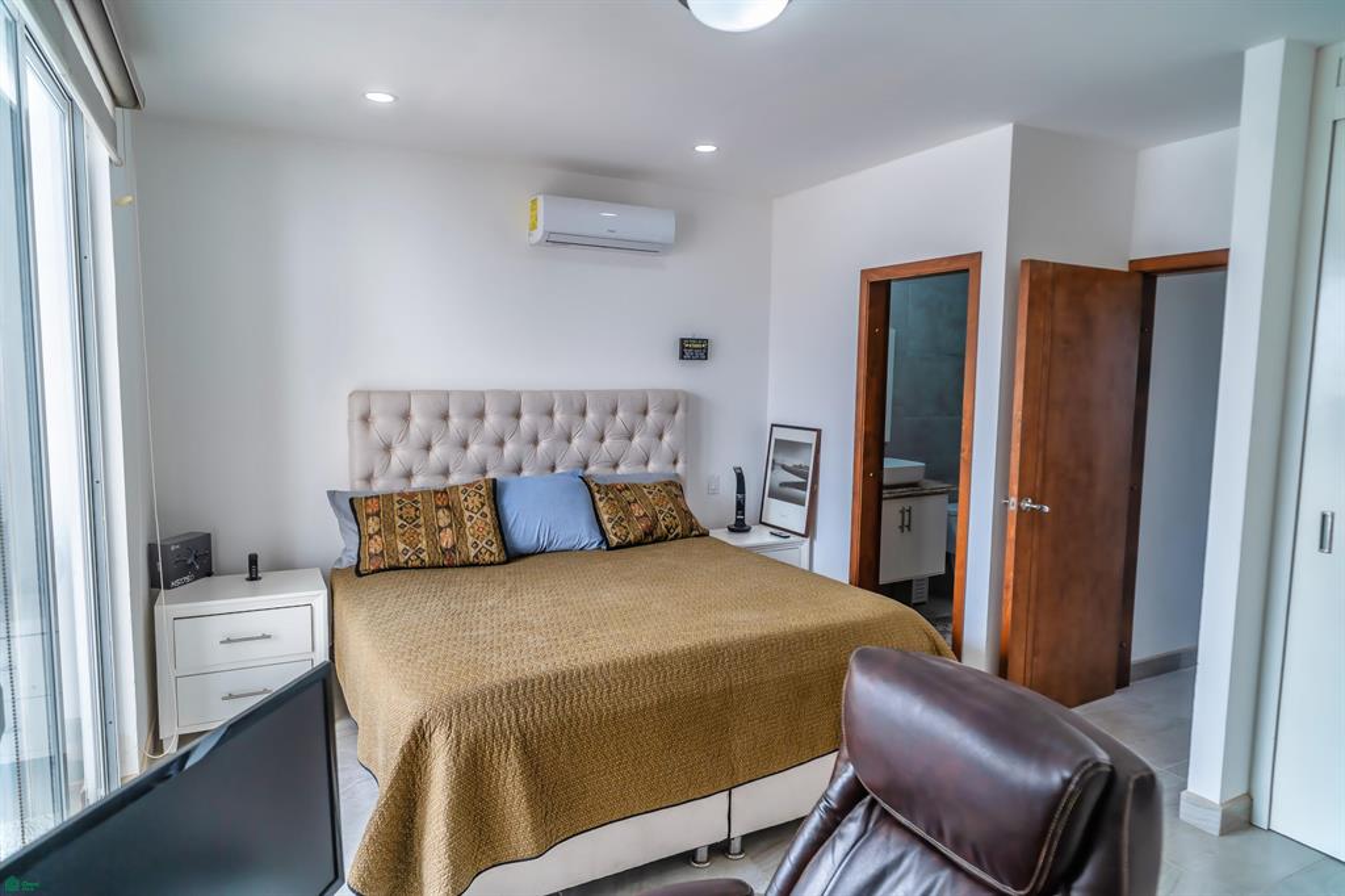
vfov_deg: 61.9
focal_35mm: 20
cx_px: 672
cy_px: 448
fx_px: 747
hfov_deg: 84.0
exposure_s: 1/125
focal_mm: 20
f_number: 4
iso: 160
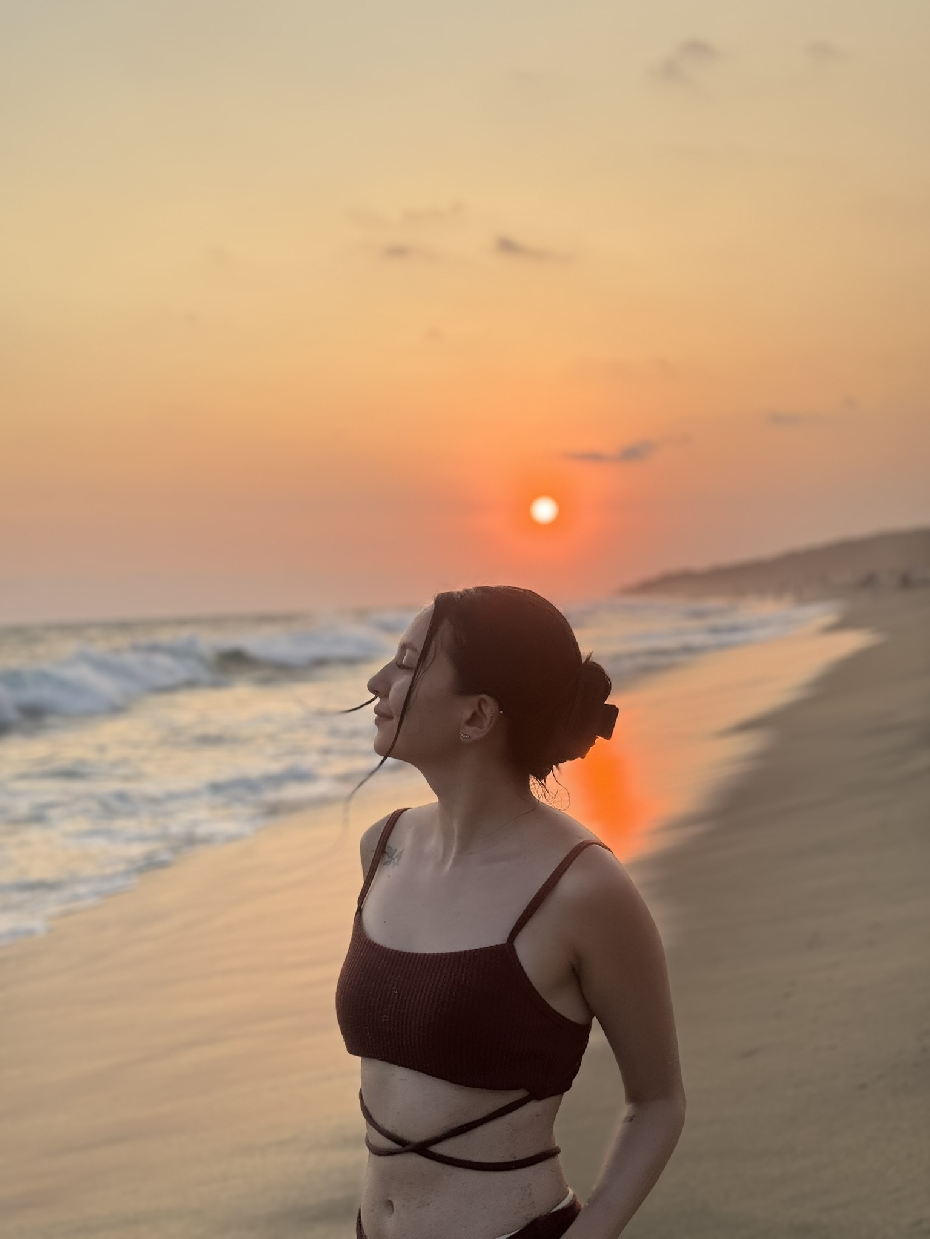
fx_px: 1719
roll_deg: +2.8
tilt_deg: -0.9
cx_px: 465
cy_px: 620
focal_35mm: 48
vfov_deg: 39.7
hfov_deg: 30.3
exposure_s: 1/1076
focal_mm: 6.76
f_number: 1.78
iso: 64
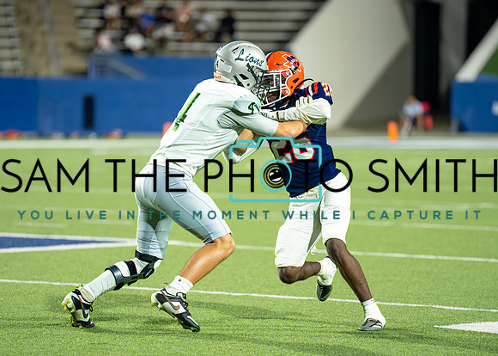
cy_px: 195
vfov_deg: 5.9
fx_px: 3472
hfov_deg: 8.2
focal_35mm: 246
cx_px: 249
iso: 3200
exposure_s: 1/1600
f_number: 2.8
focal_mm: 200
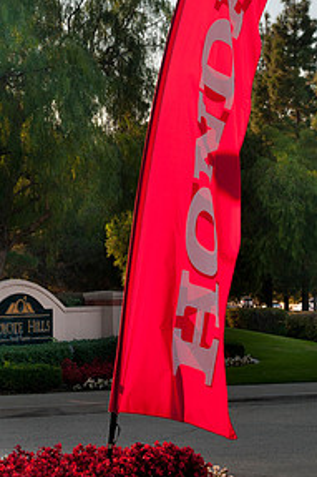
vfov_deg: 25.3
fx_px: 1058
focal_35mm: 80
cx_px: 115
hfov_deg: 17.0
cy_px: 171
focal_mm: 34
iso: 250
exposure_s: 1/200
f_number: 7.1
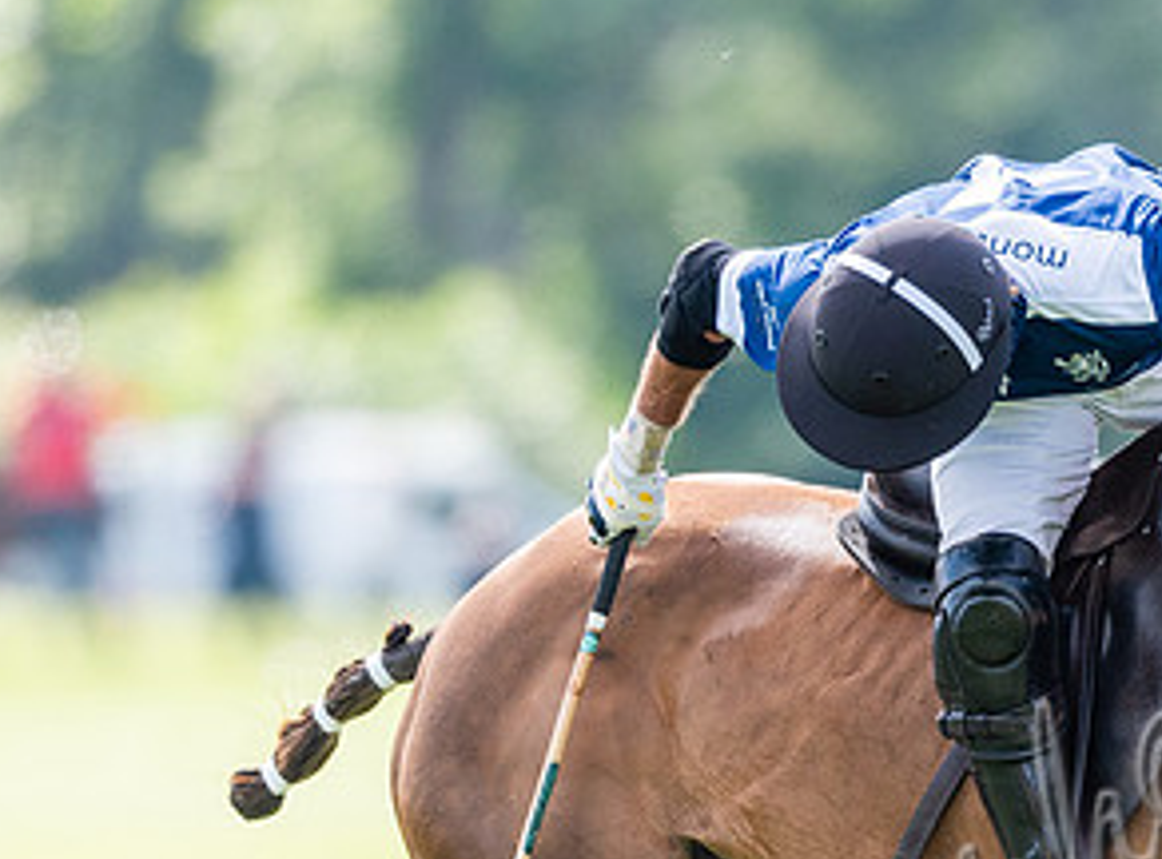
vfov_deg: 1.0
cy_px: 979
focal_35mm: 1527
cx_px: 678
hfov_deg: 1.3
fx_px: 51007
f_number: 4
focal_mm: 500
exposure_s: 1/2500
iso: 400
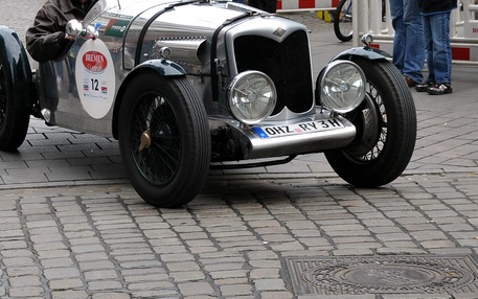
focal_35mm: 140
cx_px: 169
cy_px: 82
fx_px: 1829
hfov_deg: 14.9
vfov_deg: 9.3
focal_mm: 35
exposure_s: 1/400
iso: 200
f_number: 5.6
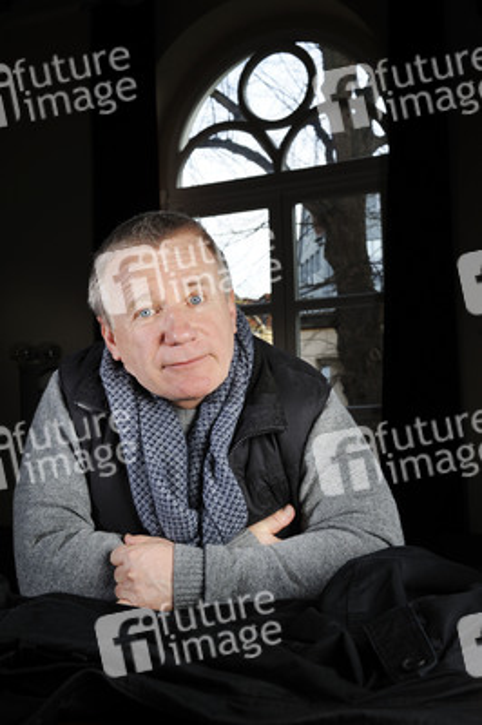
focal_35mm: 45
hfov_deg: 29.8
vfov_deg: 43.6
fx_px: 905
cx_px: 241
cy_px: 362
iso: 800
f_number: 8
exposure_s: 1/100
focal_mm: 45
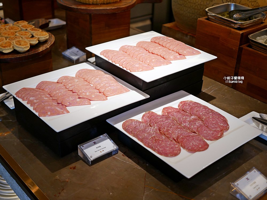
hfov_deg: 38.2
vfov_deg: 29.1
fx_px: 386
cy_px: 100
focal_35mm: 50
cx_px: 134
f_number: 1.8
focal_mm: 25
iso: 320
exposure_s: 1/60
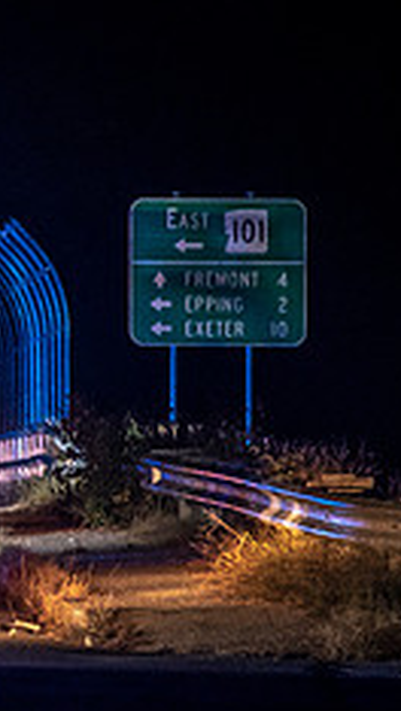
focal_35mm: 694
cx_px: -436
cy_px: 368
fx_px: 13090
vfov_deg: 3.1
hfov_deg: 1.8
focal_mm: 165
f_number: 5.3
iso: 2000
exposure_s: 1/30
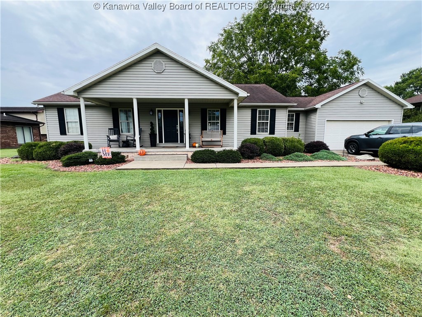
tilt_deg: -11.9
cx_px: 211
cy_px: 158
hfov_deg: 106.2
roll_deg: +1.4
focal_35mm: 13
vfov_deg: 89.9
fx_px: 158
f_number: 1.8
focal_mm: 1.57
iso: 32
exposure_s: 1/567
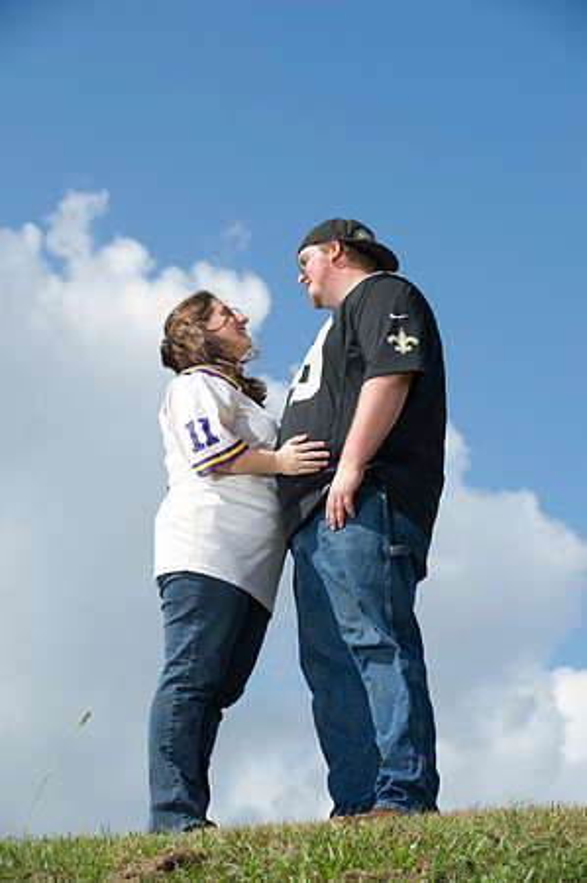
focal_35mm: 110
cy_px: 442
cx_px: 294
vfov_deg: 18.6
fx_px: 2696
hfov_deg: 12.4
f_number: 6.3
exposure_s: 1/250
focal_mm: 110
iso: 200
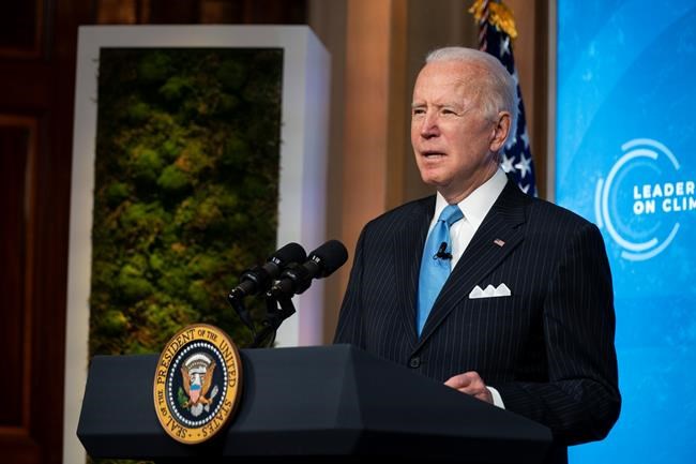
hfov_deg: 12.2
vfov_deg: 8.1
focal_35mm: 169
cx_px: 348
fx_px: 3266
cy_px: 232
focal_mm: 169
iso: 2000
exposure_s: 1/250
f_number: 4
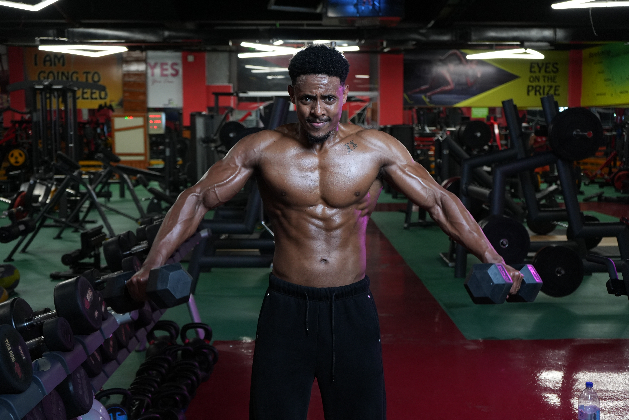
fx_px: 786
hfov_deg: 43.6
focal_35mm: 45
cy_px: 210
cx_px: 314
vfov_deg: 29.9
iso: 1600
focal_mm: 45
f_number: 5
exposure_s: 1/100
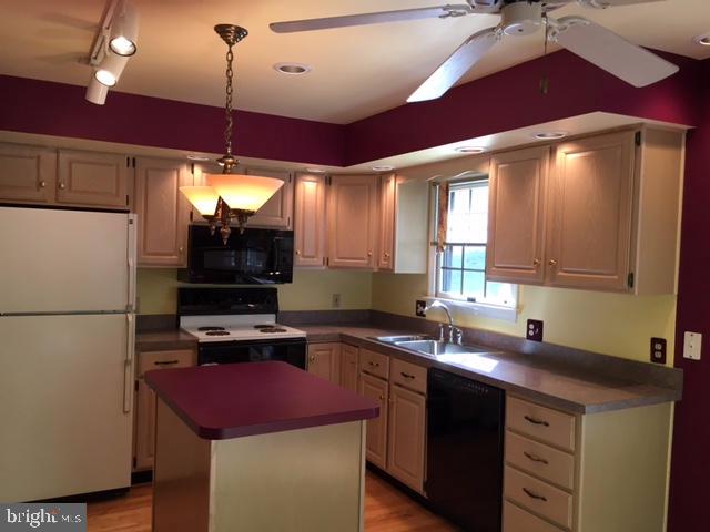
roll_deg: -2.5
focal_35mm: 29
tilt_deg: -2.6
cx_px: 355
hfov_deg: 61.7
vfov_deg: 48.2
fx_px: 595
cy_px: 266
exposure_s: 1/30
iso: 32
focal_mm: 4.15
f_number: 2.2
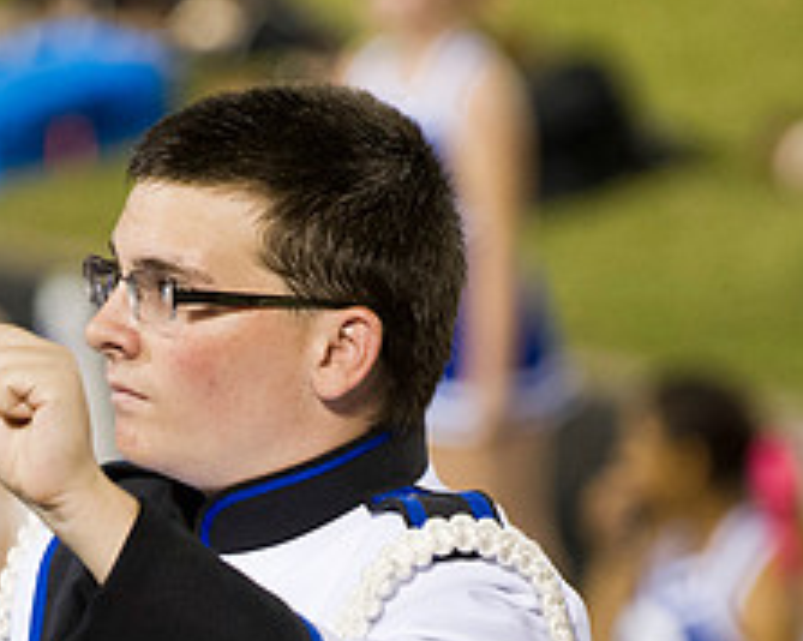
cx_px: 101
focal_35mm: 488
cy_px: 580
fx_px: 11588
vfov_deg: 3.2
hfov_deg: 4.0
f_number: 4
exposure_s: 1/125
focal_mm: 200
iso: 4000
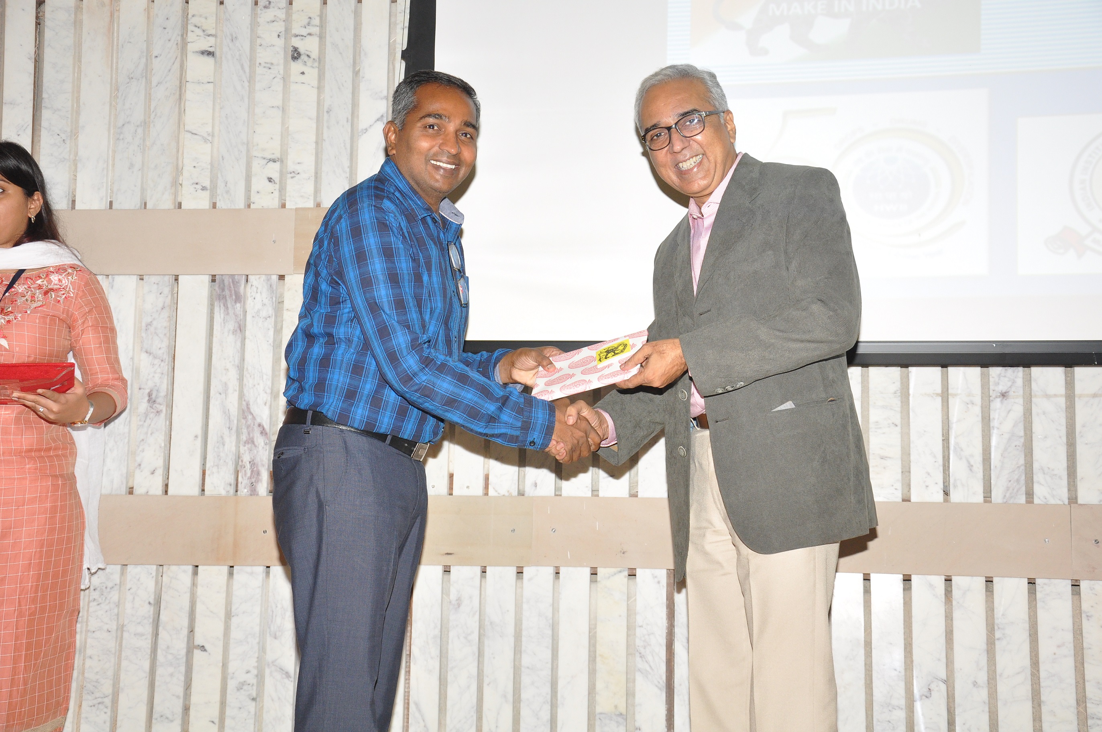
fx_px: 1743
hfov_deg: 35.1
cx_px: 551
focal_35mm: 57
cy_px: 366
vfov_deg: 23.7
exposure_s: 1/125
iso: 1000
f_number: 5.6
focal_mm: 38
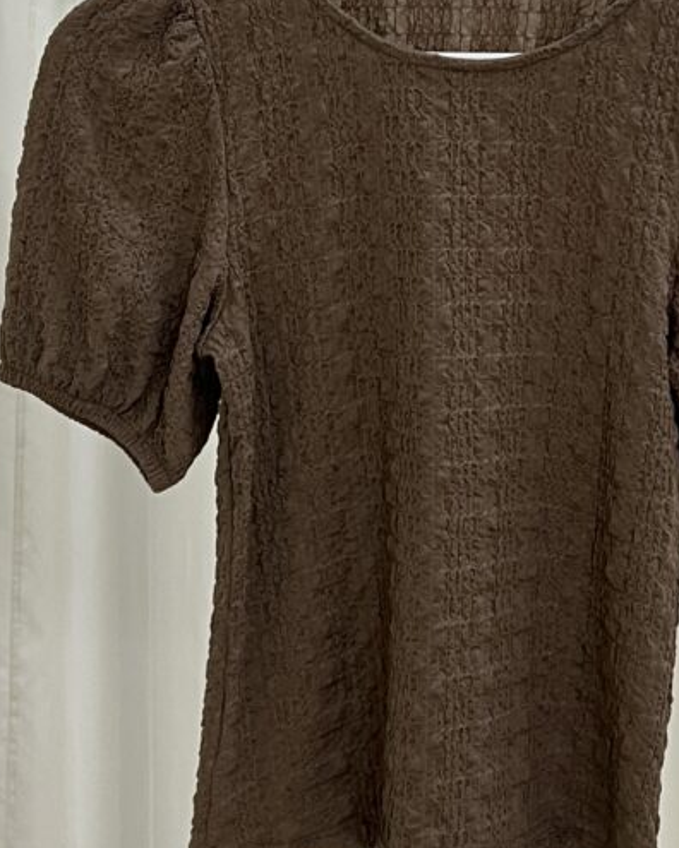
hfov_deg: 18.7
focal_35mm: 82
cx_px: 425
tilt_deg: -6.0
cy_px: 99
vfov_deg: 22.8
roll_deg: +0.4
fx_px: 2060
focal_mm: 5.7
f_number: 1.5
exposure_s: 1/50
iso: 80
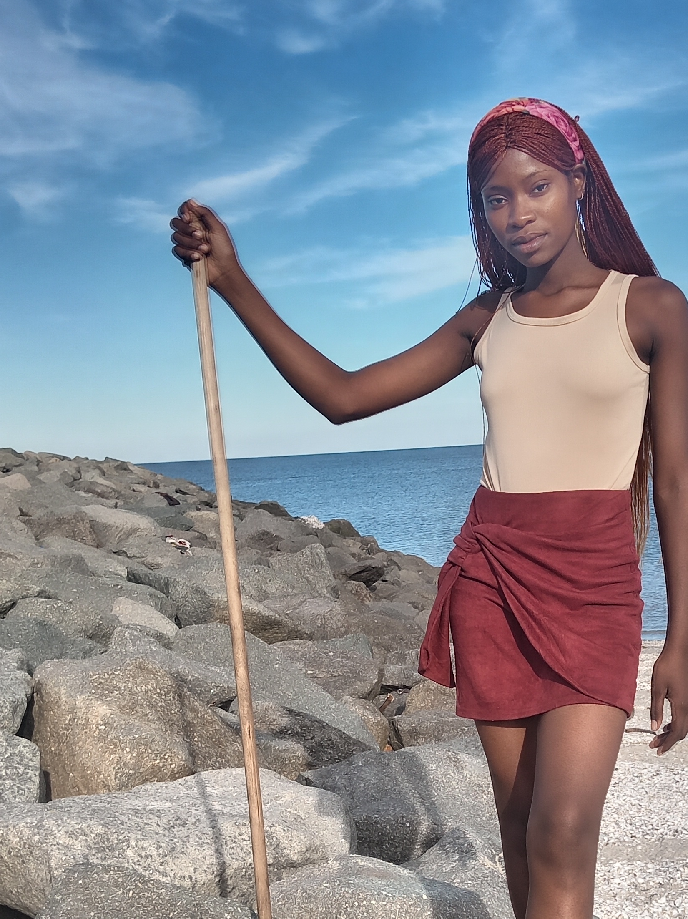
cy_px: 629
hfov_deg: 28.9
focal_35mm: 50
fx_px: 1326
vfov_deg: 37.7
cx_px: 451
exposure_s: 1/304
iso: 100
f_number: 1.8
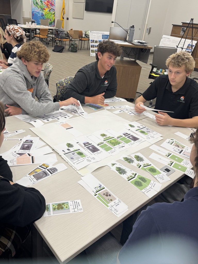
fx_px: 183
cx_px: 99
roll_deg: -5.7
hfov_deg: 56.8
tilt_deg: -29.0
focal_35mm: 24
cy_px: 132
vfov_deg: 71.6
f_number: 1.78
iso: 100
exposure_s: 1/120
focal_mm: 6.76
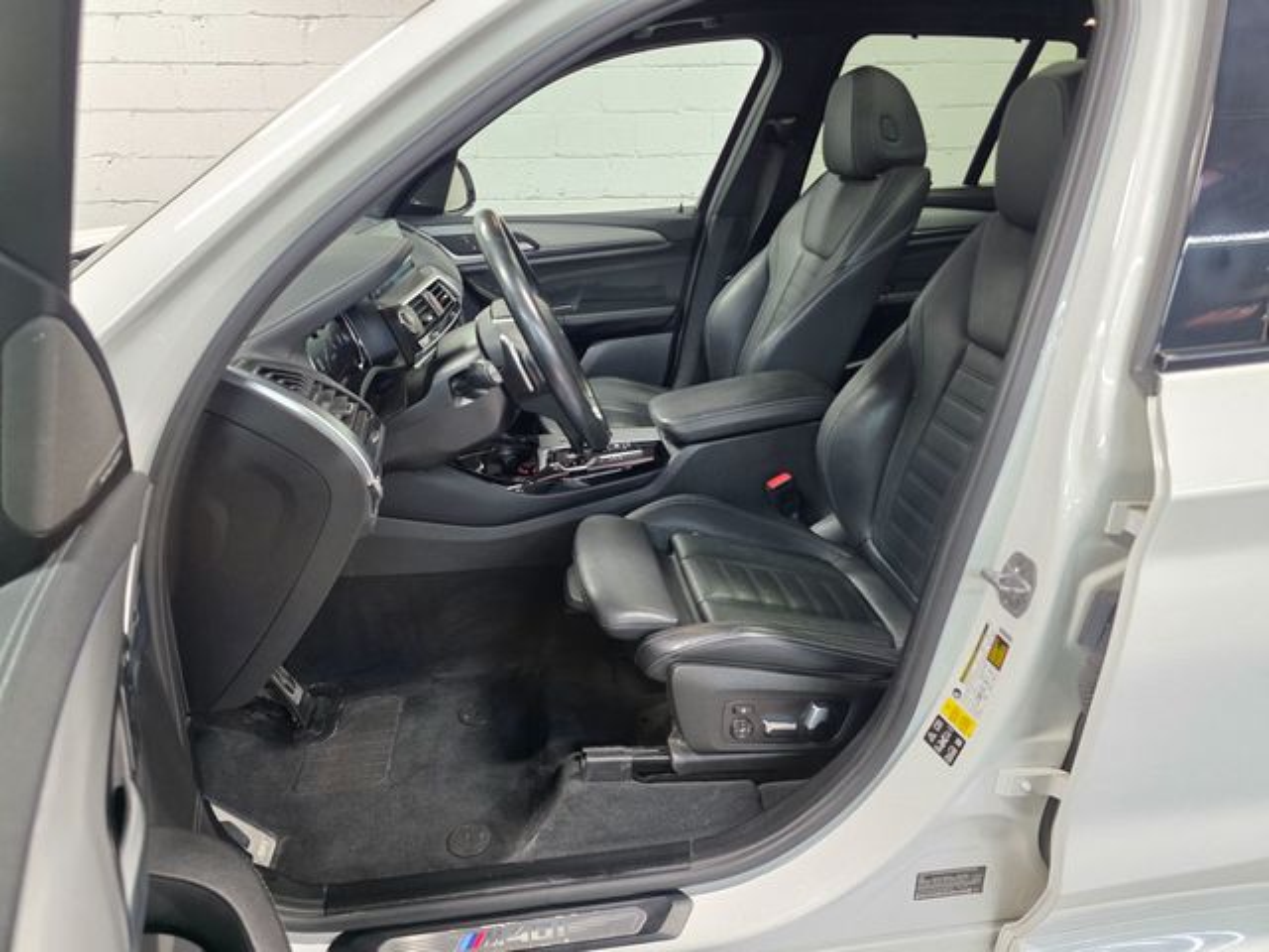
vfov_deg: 58.9
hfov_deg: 73.9
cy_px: 476
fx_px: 843
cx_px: 634
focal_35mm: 23
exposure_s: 1/120
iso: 640
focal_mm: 6.3
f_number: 1.7
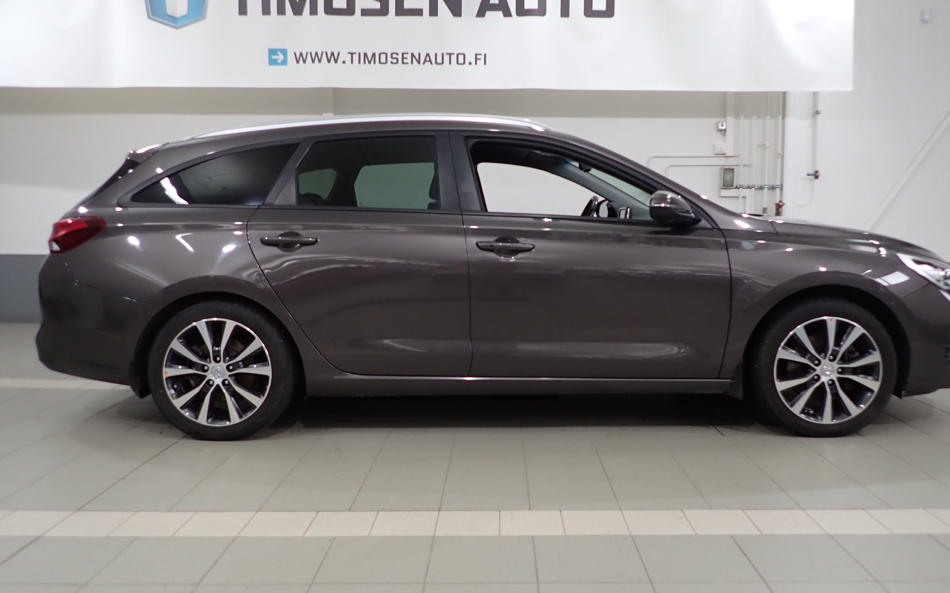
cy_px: 260
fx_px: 751
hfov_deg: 64.6
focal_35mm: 29
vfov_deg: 43.1
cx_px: 505
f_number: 2
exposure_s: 1/60
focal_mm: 4.5
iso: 125
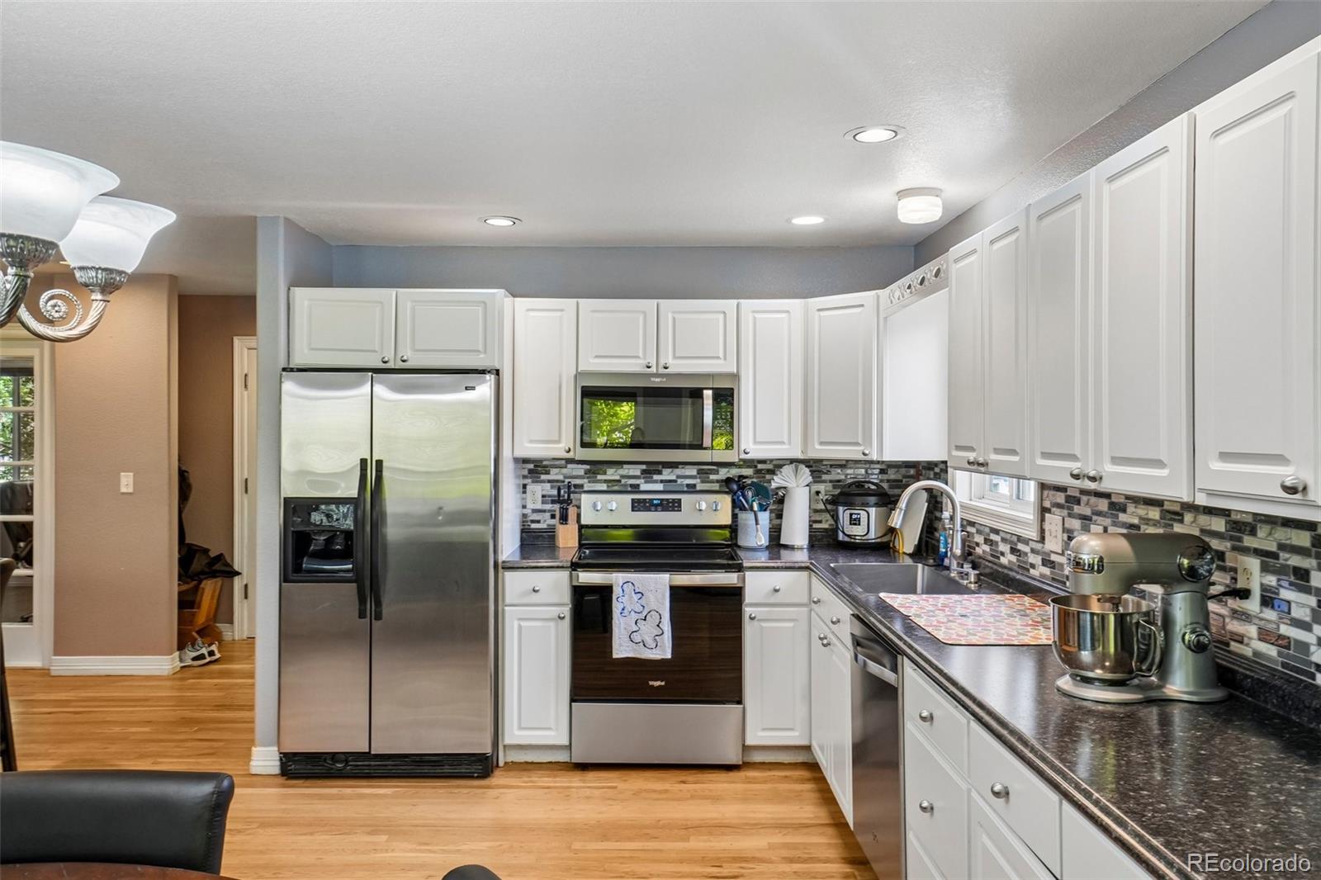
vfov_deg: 50.4
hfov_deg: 70.4
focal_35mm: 26
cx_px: 660
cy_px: 440
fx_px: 935
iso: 400
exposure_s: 1/15
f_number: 8
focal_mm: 17
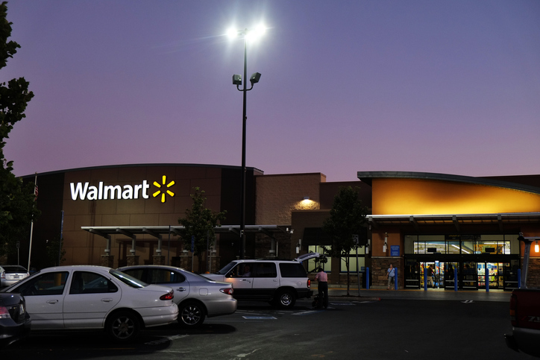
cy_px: 180
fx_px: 645
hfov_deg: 45.4
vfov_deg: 31.2
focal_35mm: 43
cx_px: 270
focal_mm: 28.9
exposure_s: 1/60
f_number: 3.2
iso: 500
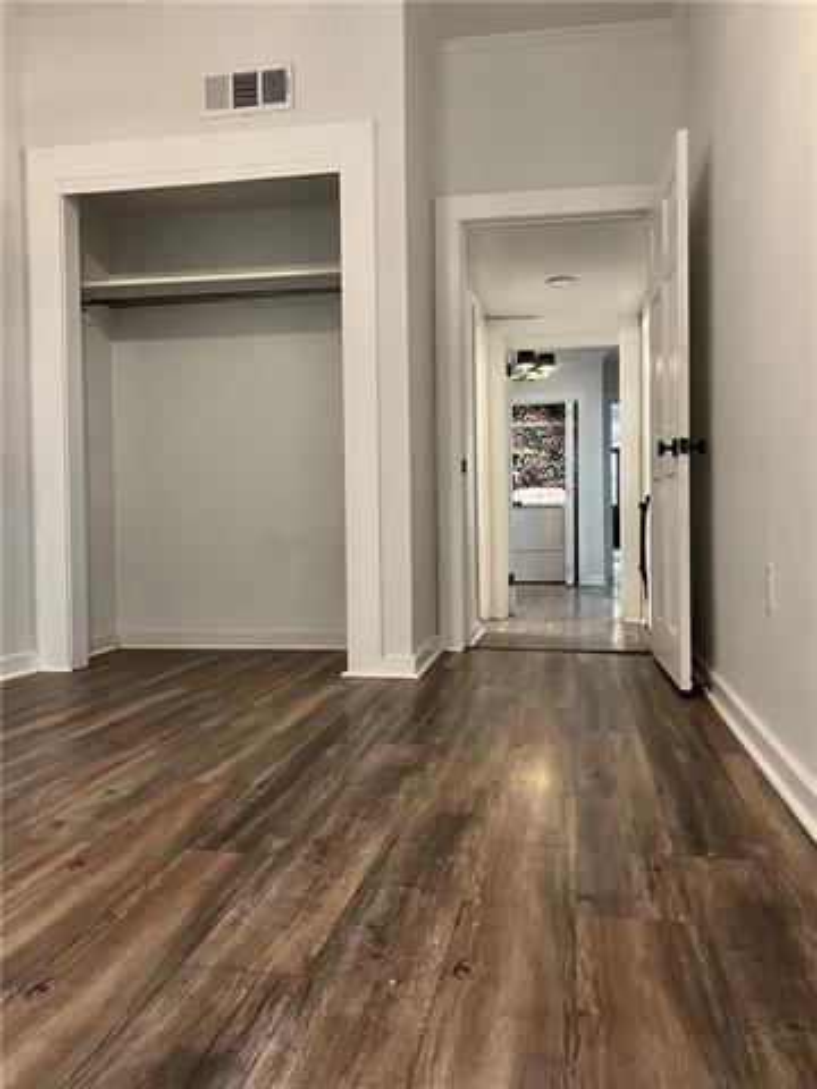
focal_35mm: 28
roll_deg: +0.4
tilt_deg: -0.5
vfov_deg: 63.4
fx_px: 881
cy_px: 544
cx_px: 408
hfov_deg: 49.7
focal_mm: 3.99
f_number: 1.8
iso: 320
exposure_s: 1/40
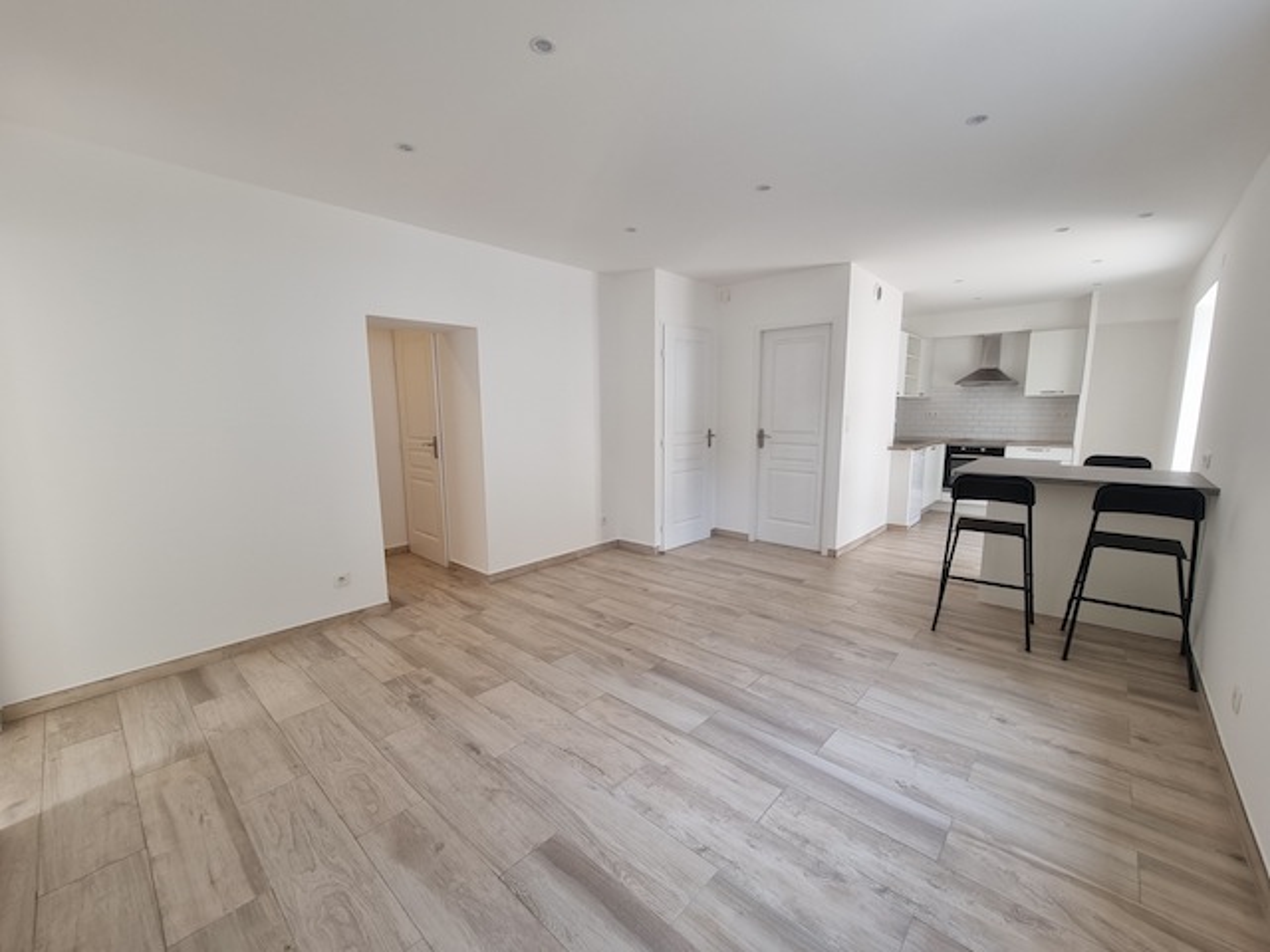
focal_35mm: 13
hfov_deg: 106.2
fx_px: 477
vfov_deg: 89.9
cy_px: 476
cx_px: 635
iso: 64
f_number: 2.2
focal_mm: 2.2
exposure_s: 1/50
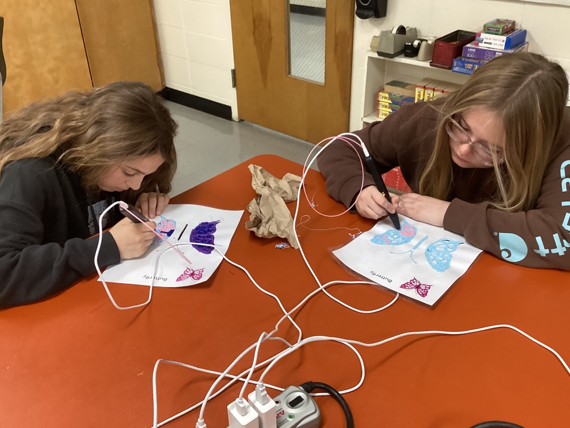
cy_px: 212
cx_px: 291
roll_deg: +2.5
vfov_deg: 44.2
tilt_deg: -32.5
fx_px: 527
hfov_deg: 56.8
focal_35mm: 32
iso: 320
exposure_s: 1/60
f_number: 2.4
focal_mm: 3.3
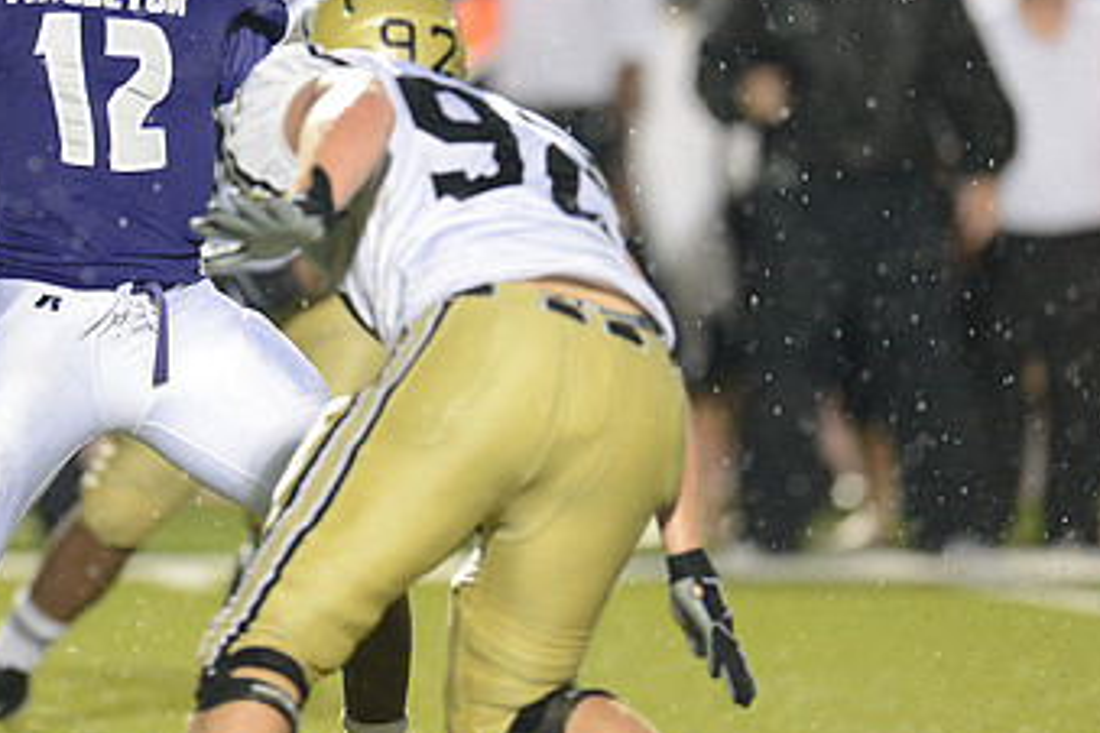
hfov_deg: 3.0
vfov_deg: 2.0
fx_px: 20898
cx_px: 299
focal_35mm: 684
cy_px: 268
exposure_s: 1/1000
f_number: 2.8
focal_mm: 400
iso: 5000
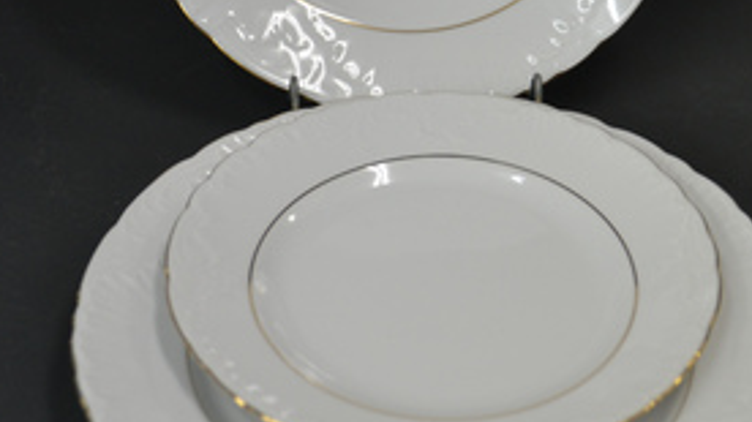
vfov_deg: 11.2
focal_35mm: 108
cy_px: 131
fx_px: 2153
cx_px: 413
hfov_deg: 19.8
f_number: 3.8
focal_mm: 38
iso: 400
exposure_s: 1/60
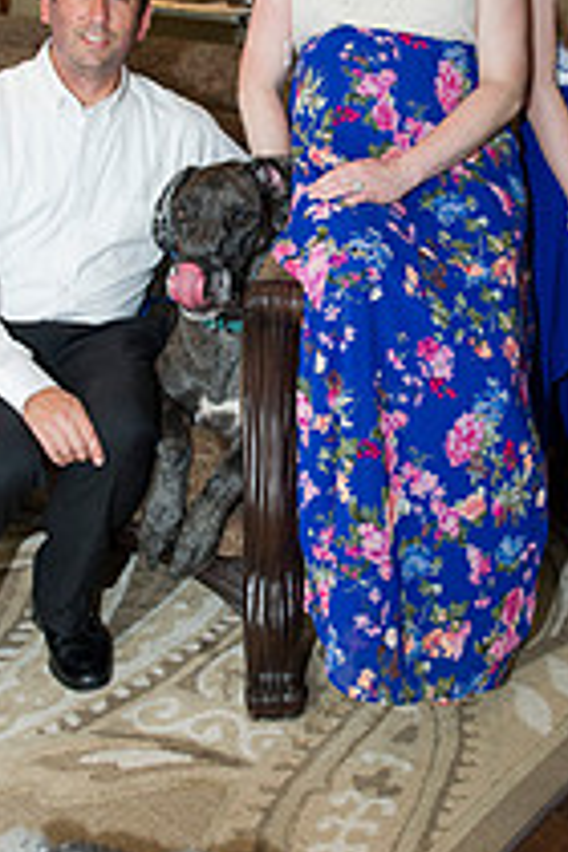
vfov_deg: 33.1
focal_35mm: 60
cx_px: 339
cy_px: 288
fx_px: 1420
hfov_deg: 22.6
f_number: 4
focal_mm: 28
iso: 1600
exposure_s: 1/160
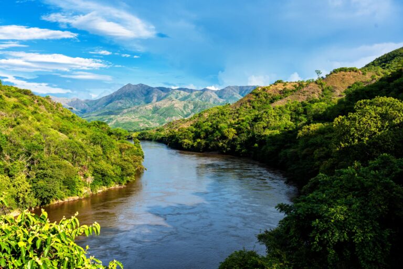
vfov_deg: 35.9
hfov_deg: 51.9
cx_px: 202
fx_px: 414
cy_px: 134
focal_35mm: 37
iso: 100
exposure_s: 1/100
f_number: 8
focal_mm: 37
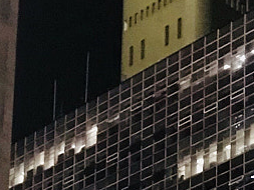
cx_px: 243
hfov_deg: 11.1
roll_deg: -0.9
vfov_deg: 7.7
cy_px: 475
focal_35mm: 177
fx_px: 1299
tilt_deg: +15.9
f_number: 1.8
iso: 100
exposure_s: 1/5
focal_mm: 3.99
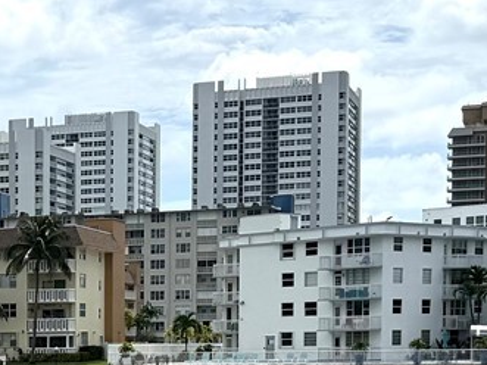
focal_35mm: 116
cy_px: 434
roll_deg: +0.5
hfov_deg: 16.0
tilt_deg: -2.0
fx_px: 1631
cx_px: -178
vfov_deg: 12.5
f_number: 1.78
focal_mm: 6.76
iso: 80
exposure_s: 1/11905
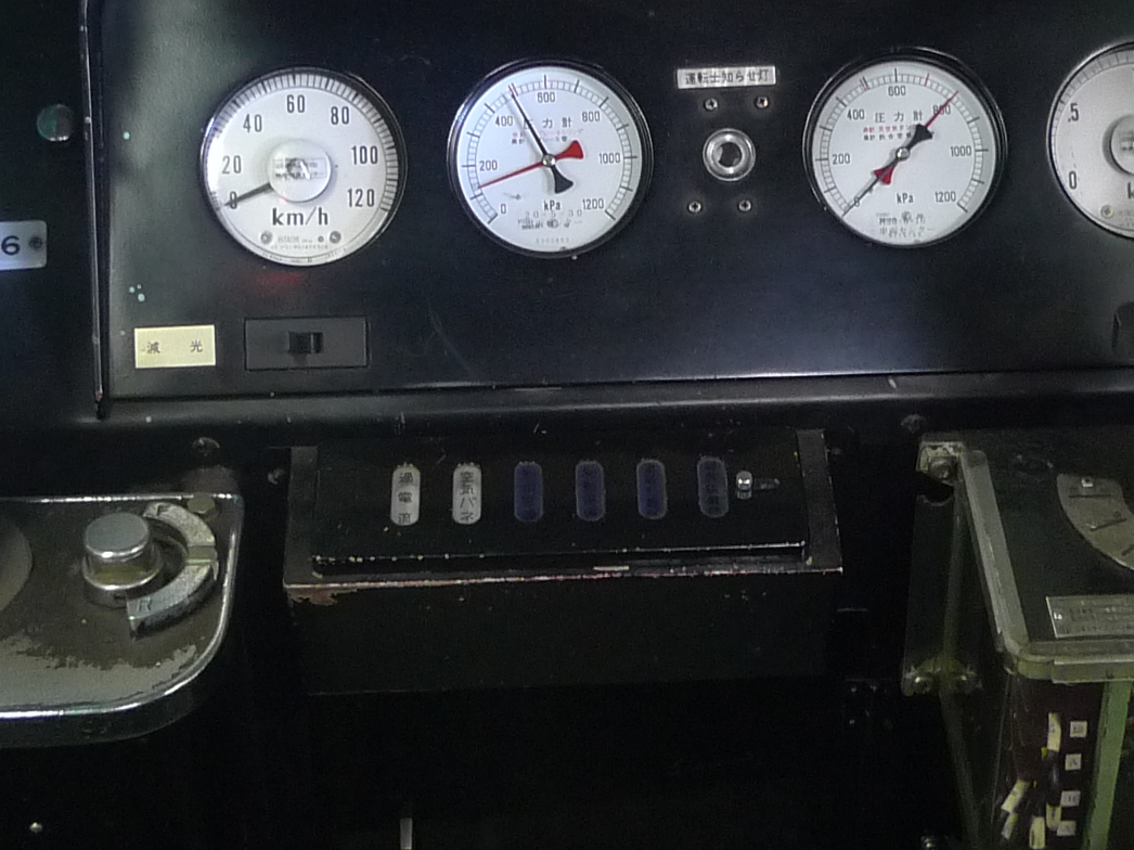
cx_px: 615
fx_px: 2325
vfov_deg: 20.7
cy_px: 384
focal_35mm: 71
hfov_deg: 27.4
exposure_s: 1/6
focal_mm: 5.1
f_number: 2
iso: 200
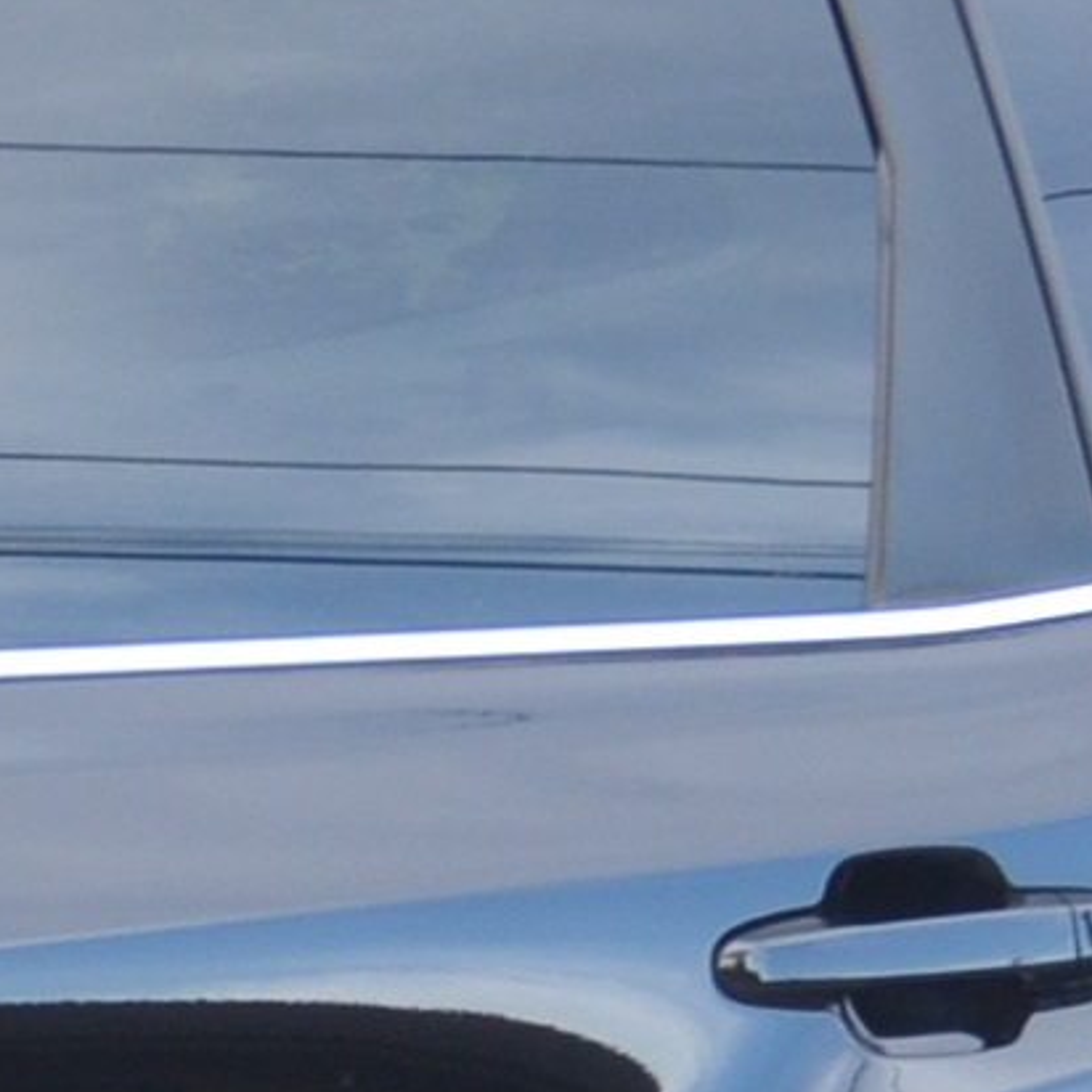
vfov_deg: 7.0
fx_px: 8958
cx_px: -1617
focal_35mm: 251
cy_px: 967
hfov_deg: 6.6
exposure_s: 1/80
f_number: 4.5
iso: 400
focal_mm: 22
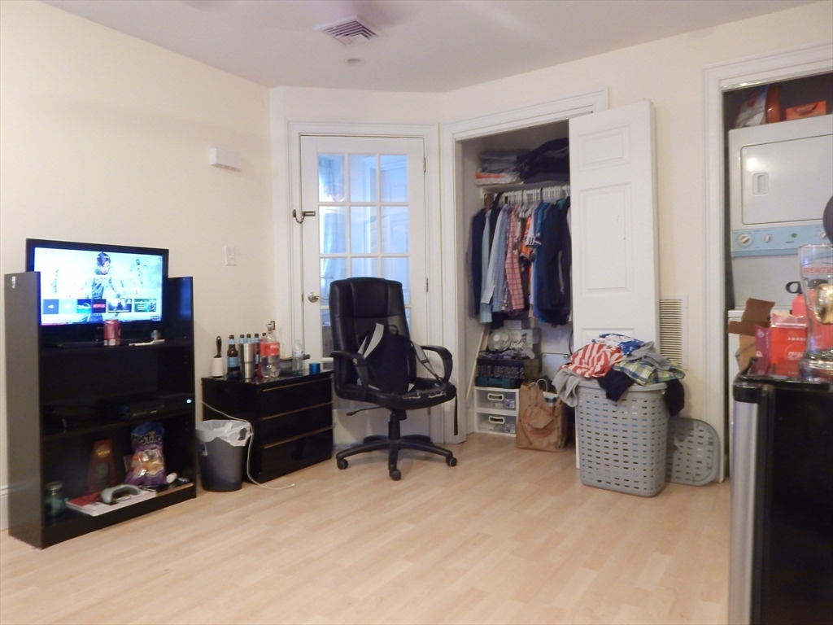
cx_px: 416
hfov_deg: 76.4
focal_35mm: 22
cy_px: 312
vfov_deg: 61.1
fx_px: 529
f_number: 3
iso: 400
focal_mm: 4
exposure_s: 1/13
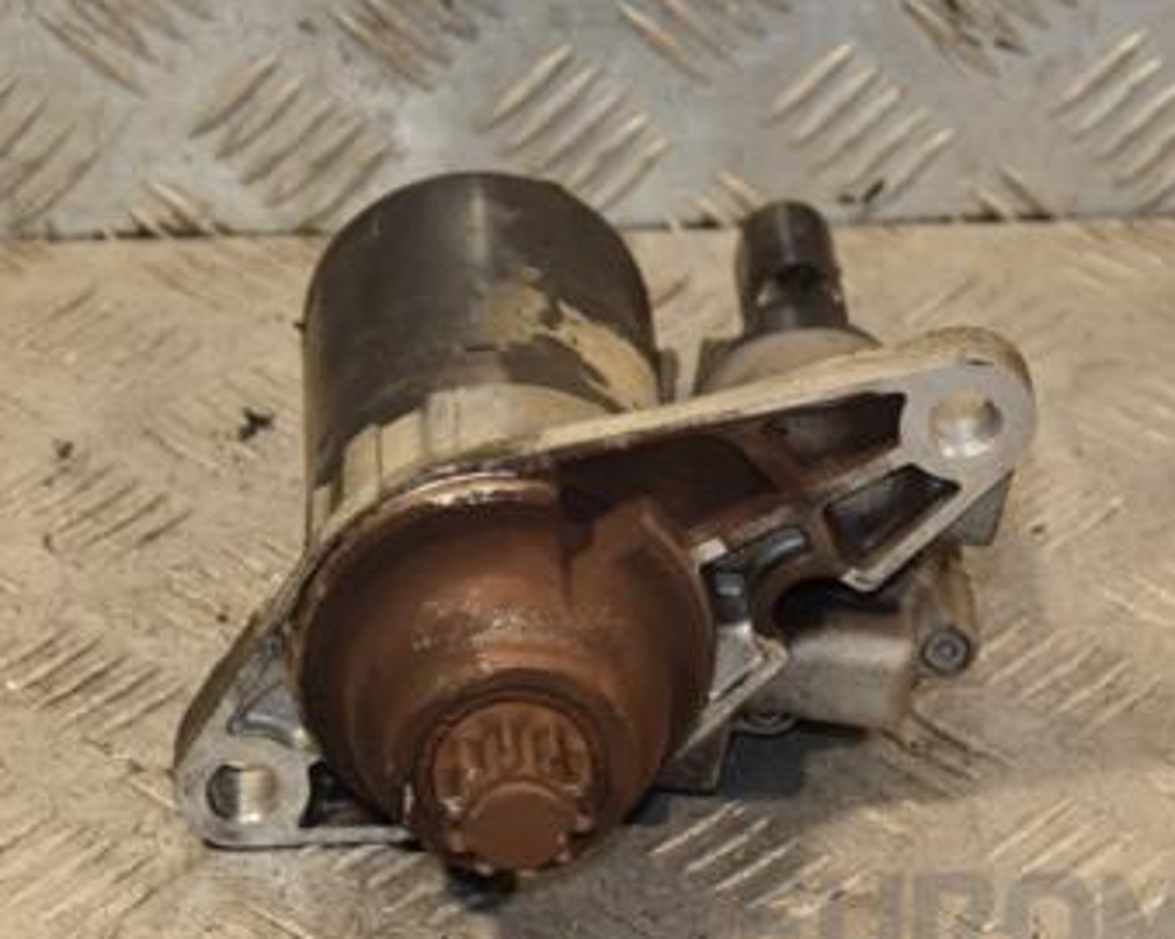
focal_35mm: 165
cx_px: 674
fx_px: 5735
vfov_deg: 9.4
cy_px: 463
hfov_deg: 11.7
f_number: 5.3
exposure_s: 1/160
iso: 800
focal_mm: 66
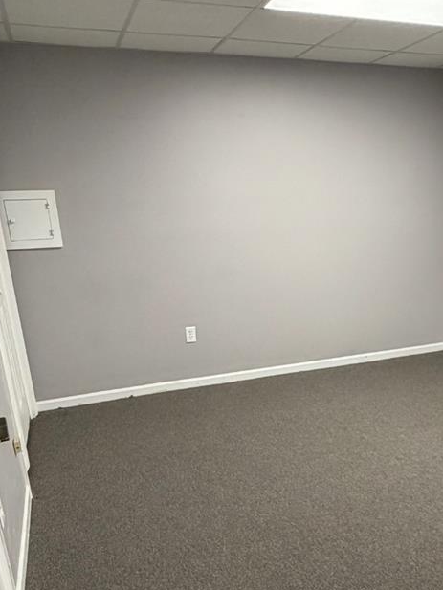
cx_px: 309
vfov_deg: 52.9
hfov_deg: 41.1
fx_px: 580
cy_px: 393
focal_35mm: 34
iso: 250
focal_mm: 2.22
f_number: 2.2
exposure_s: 1/120
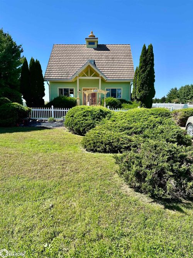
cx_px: 96
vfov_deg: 71.6
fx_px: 178
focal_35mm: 24
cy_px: 129
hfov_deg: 56.8
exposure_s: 1/2155
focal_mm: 6.86
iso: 80
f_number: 1.78
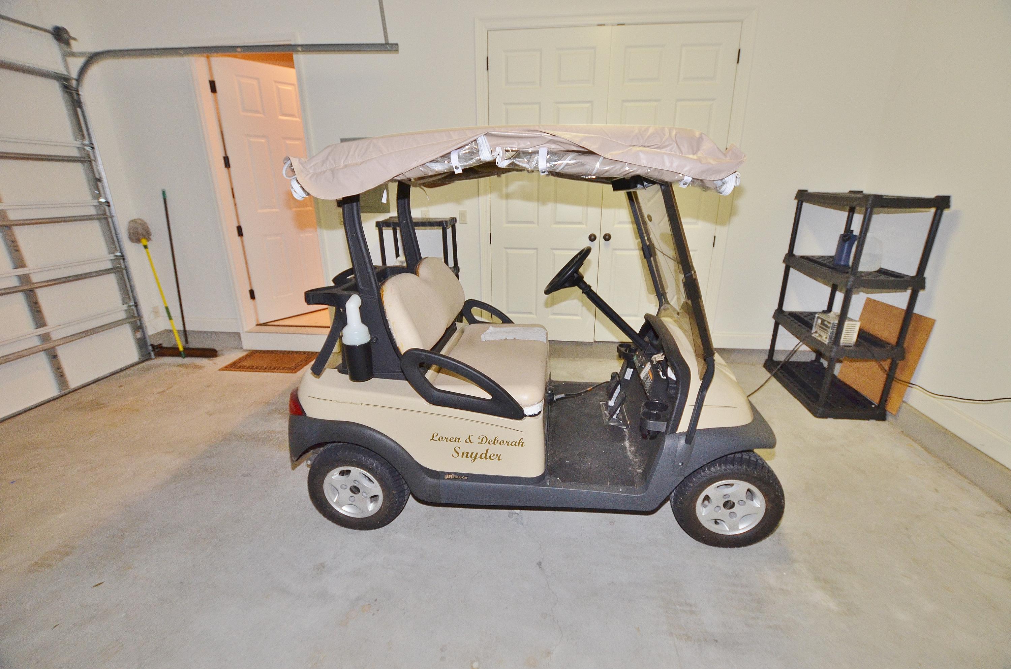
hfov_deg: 92.6
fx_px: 483
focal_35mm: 17
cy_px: 334
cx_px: 506
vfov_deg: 69.4
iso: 800
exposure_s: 1/60
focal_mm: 11.5
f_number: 4
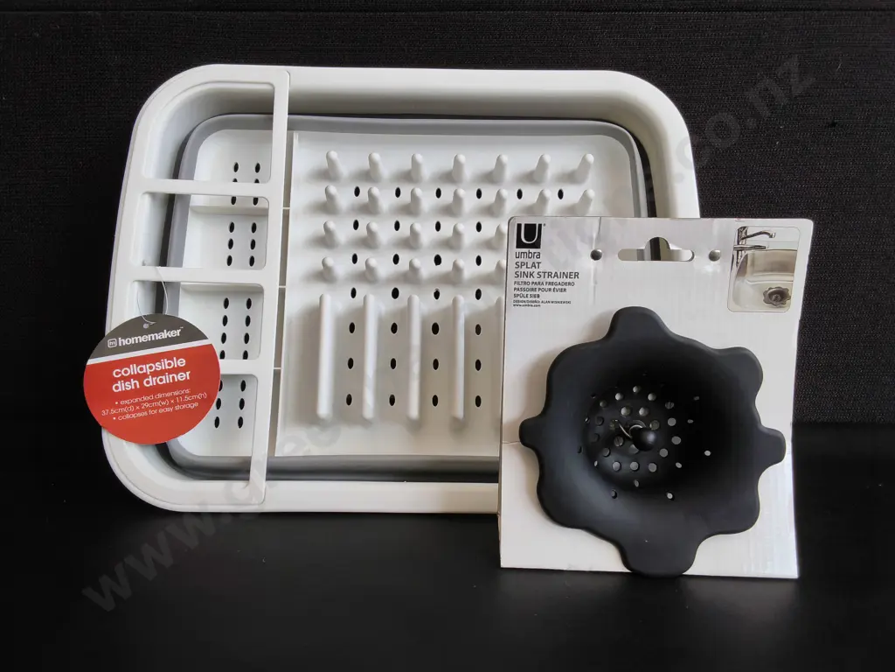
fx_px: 698
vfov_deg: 51.4
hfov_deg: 65.3
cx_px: 448
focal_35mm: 27
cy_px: 336
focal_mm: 2.87
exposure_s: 1/120
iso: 40
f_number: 2
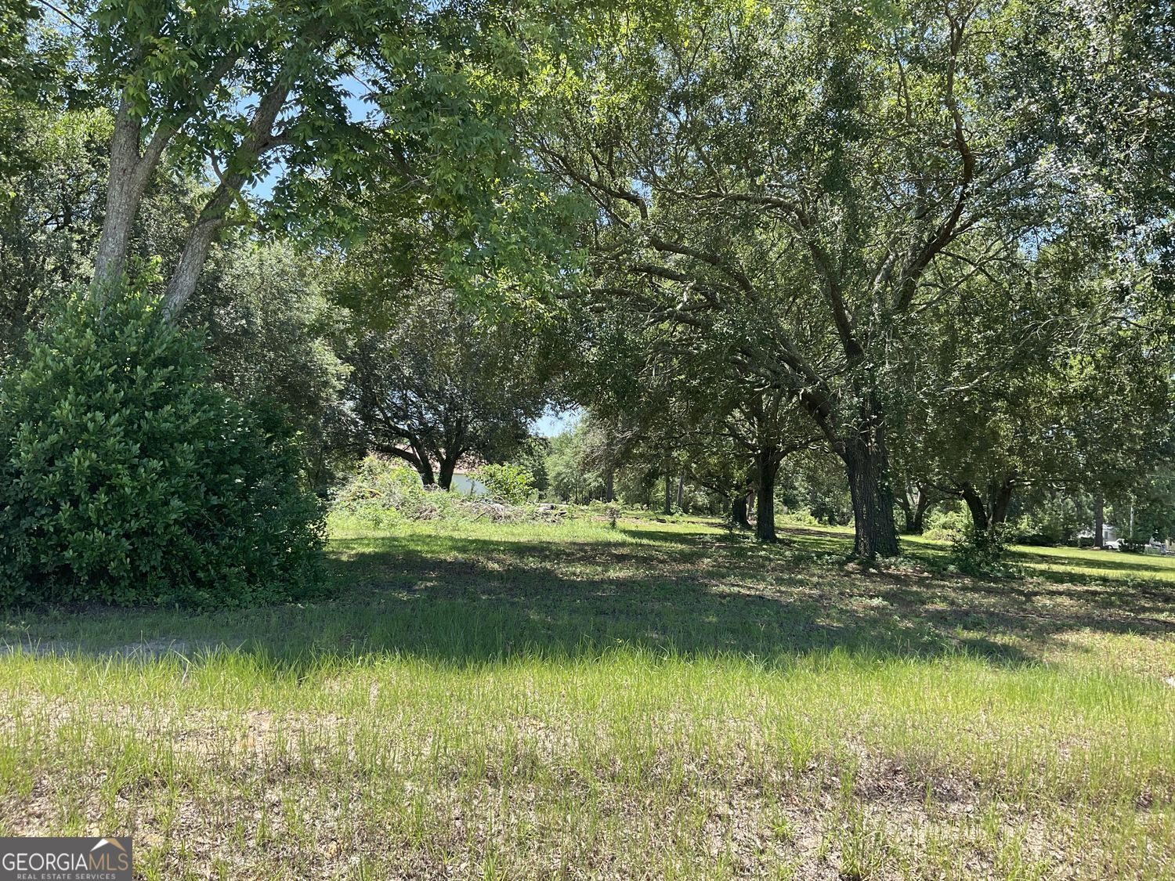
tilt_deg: +2.2
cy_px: 440
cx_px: 588
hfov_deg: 61.7
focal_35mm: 29
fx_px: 984
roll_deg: -4.6
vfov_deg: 48.2
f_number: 1.8
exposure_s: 1/454
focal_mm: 3
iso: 16
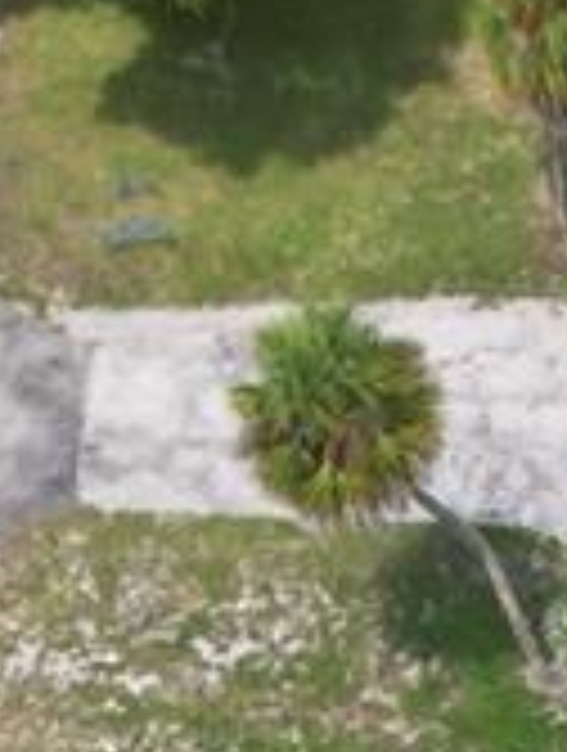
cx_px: 1076
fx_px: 3742
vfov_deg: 9.3
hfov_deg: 8.3
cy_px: 2184
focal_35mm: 172
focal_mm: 6.72
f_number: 1.7
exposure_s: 1/640
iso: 140
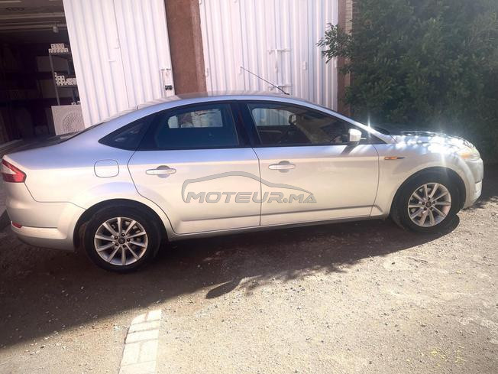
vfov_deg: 53.1
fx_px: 374
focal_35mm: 26
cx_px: 249
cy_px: 187
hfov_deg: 67.3
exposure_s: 1/1715
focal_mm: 4.2
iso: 32
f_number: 1.6
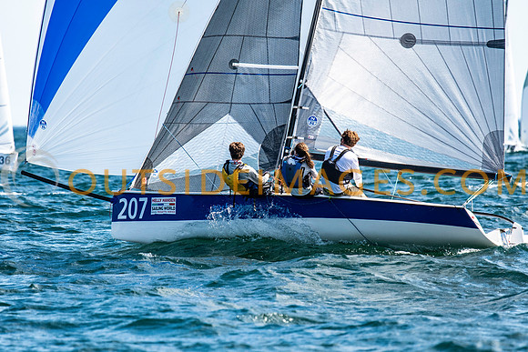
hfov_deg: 4.6
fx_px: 6601
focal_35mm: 450
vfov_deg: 3.1
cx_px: 264
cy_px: 176
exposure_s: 1/3200
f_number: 5
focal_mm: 300
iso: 500
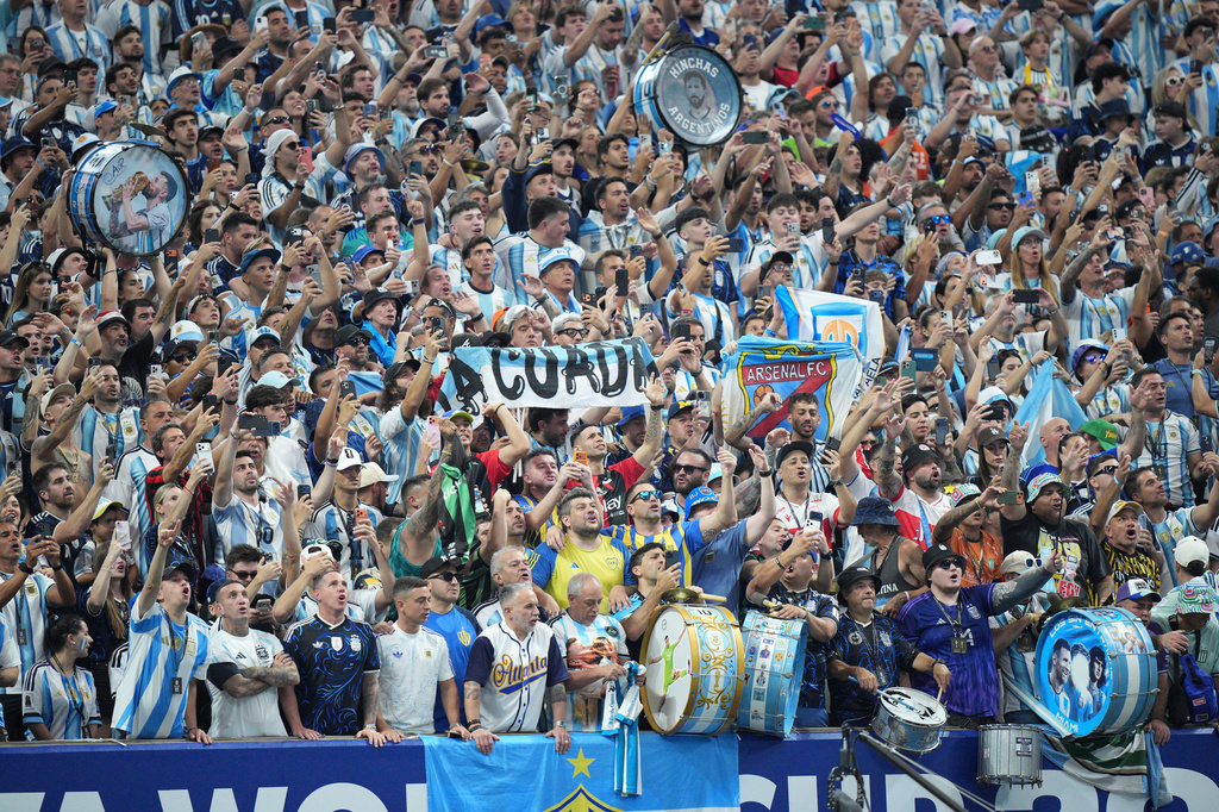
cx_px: 610
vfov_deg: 3.4
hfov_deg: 5.2
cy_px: 406
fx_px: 13539
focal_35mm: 400
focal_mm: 400
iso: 6400
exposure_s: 1/2000
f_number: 2.8
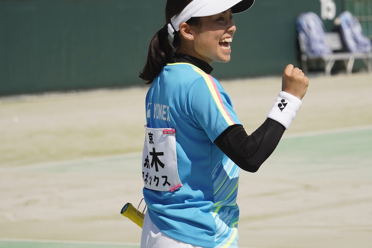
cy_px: 99
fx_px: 2645
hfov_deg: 8.0
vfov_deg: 5.4
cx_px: 191
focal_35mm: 256
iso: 400
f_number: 5.6
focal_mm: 122
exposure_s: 1/4000
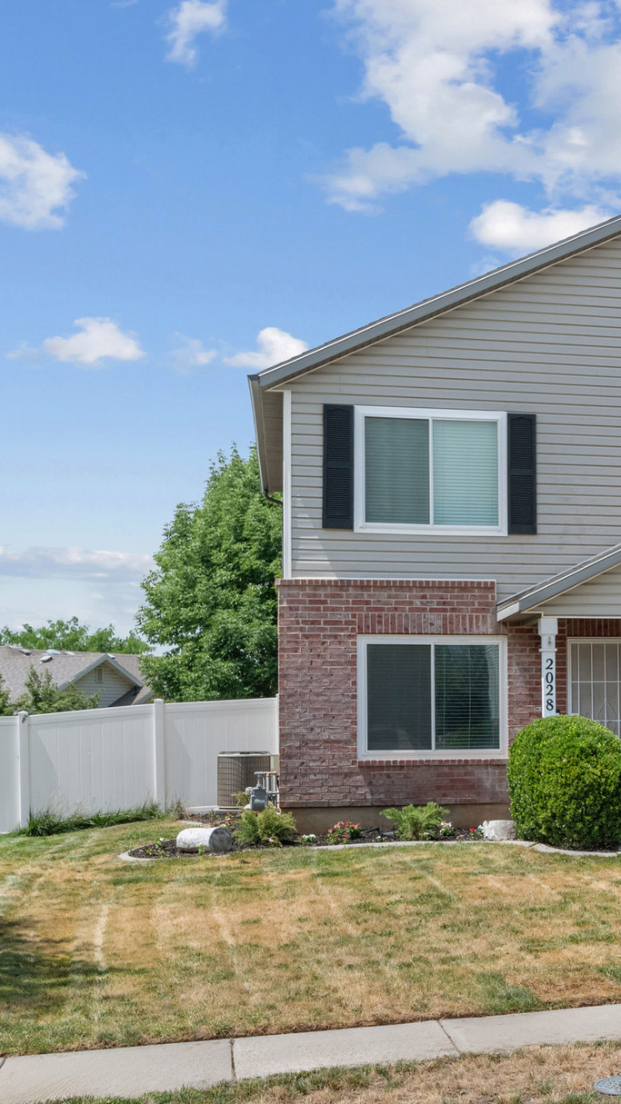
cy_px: 577
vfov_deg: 39.2
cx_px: 749
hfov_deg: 21.0
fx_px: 1552
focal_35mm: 53
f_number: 8
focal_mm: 30
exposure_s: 1/500
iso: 800
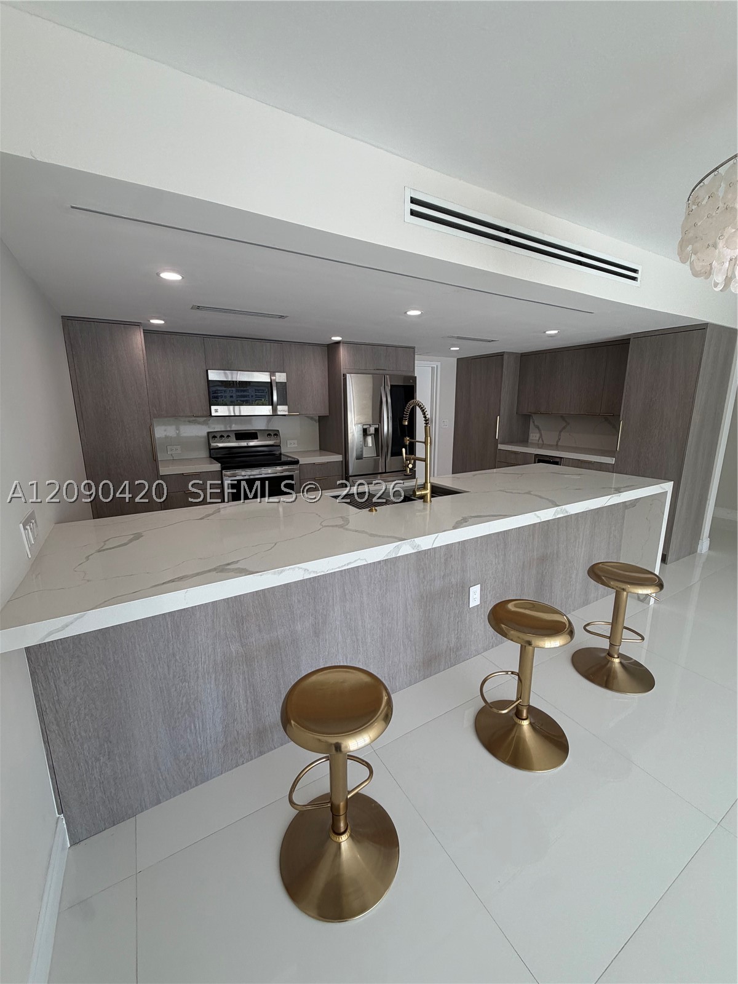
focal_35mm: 14
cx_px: 369
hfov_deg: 85.7
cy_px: 492
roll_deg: +0.6
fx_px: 398
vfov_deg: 102.1
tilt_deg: -12.6
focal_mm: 2.22
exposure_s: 1/136
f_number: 2.2
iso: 40
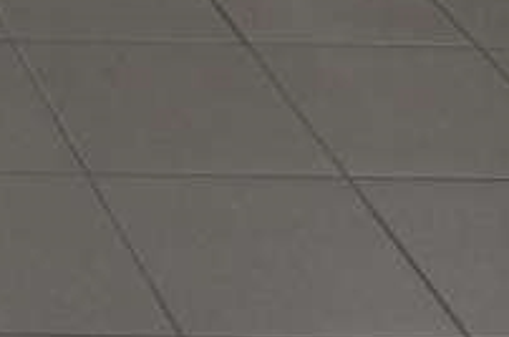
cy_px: -459
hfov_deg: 10.5
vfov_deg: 7.5
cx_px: -680
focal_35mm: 172
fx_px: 2424
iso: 1000
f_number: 4
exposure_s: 1/160
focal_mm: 21
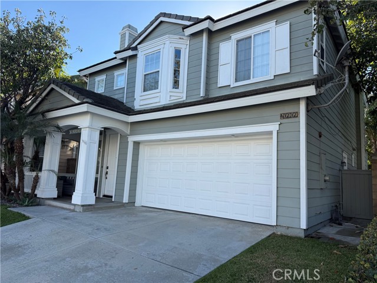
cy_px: 142
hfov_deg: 71.6
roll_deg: -3.5
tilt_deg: +8.4
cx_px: 188
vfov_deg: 56.8
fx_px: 261
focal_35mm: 24
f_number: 1.78
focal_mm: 6.76
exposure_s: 1/1901
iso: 100
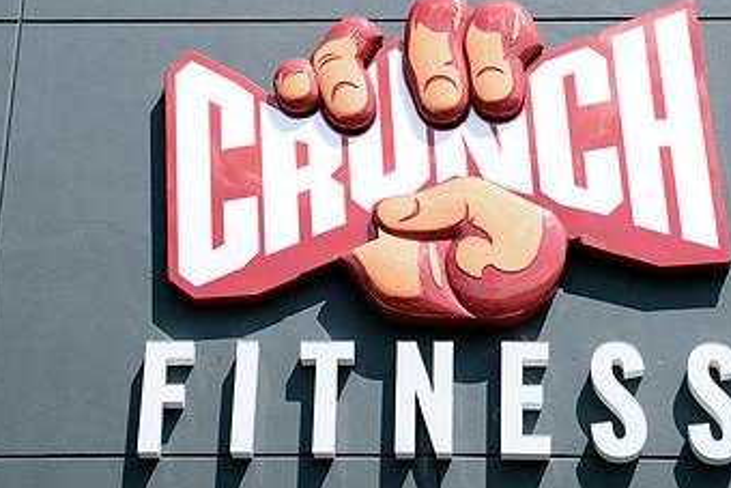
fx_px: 2113
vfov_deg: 13.1
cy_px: 132
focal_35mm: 104
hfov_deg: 19.6
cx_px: 439
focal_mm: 61
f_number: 5.6
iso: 64
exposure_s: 1/320
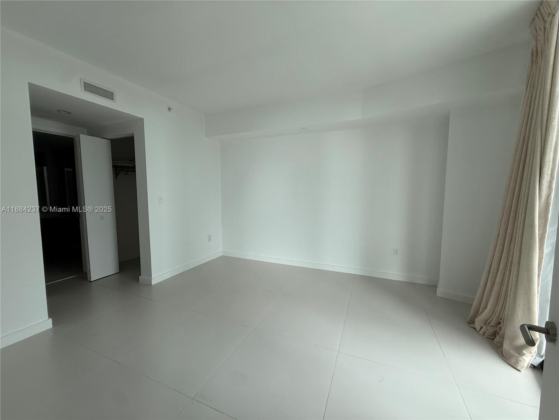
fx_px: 226
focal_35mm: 14
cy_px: 210
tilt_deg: -4.9
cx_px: 280
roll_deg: -0.2
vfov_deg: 85.7
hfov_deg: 102.1
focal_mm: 2.22
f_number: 2.2
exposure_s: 1/120
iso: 125
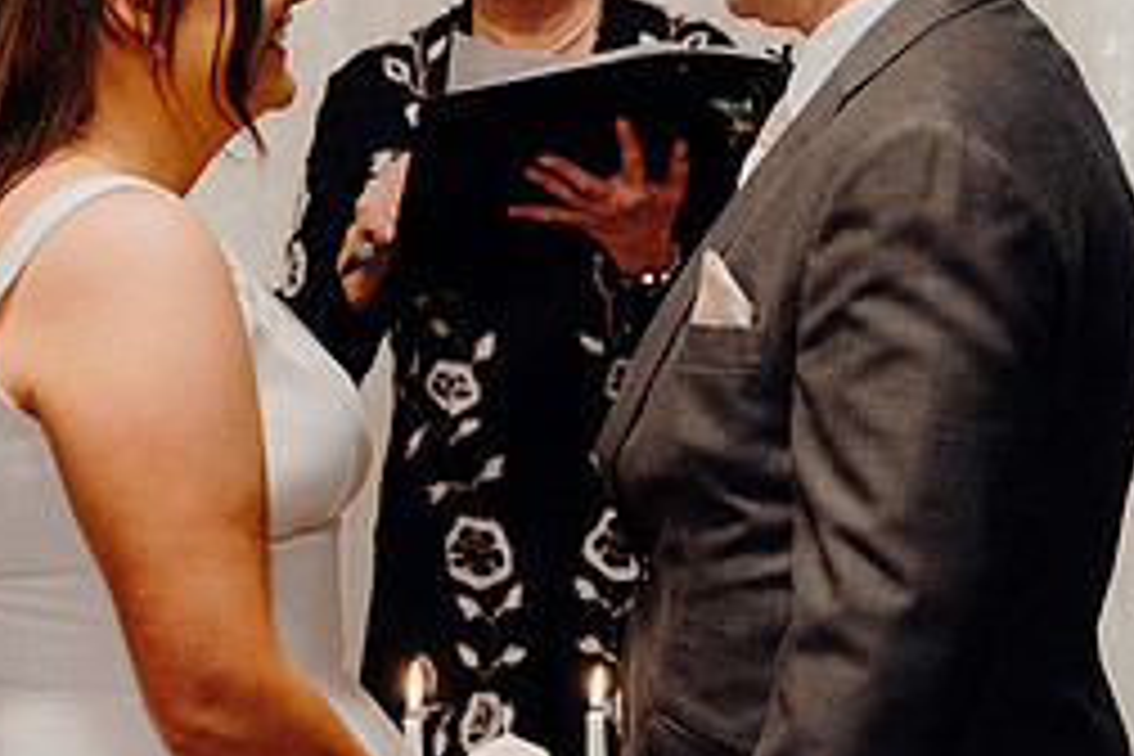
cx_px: 482
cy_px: 416
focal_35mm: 161
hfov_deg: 12.8
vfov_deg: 8.5
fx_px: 5071
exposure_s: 1/160
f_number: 3.5
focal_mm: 47
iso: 2500
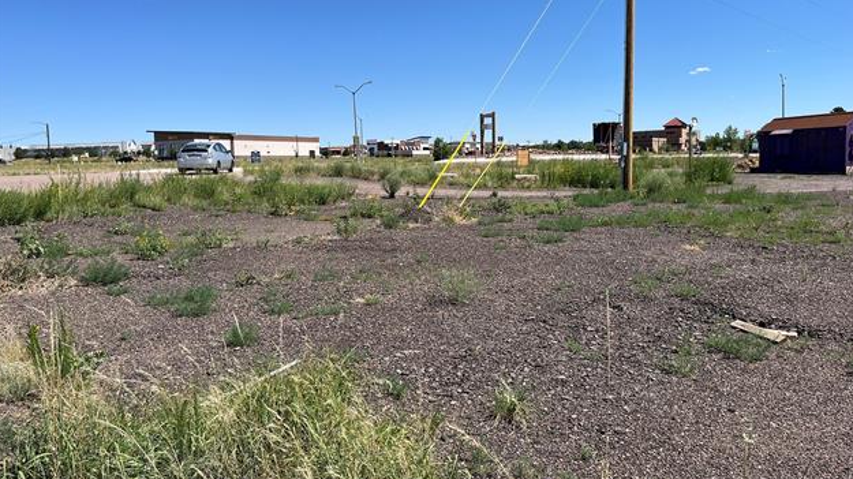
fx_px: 656
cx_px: 429
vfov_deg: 40.1
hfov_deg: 66.1
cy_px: 215
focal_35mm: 29
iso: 50
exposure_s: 1/4149
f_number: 1.6
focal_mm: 5.1
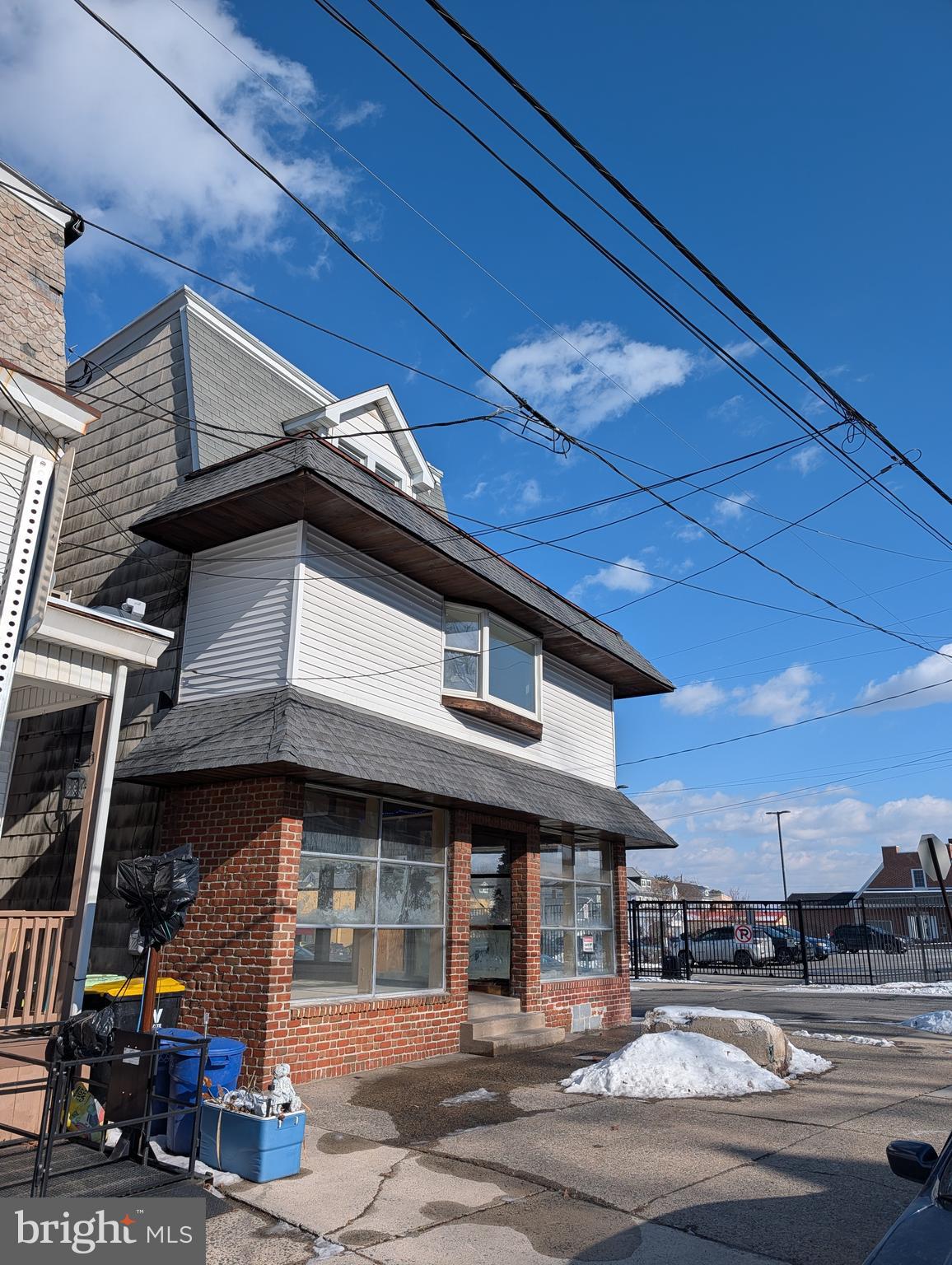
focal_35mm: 24
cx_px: 476
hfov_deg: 56.9
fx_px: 878
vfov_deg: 71.5
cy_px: 632
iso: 20
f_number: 1.68
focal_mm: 6.9
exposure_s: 1/2132
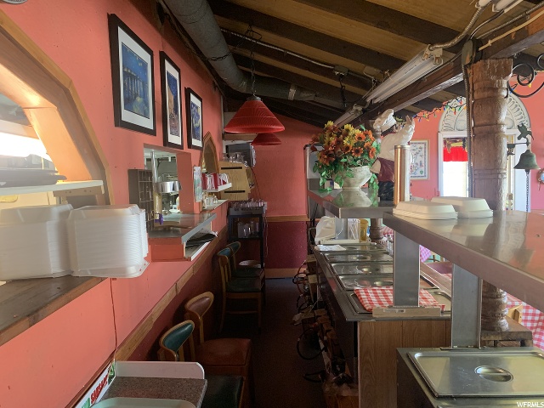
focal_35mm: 26
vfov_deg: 53.1
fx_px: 409
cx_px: 272
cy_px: 204
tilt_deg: -5.1
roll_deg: +1.8
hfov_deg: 67.3
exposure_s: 1/60
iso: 400
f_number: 1.8
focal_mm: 4.25
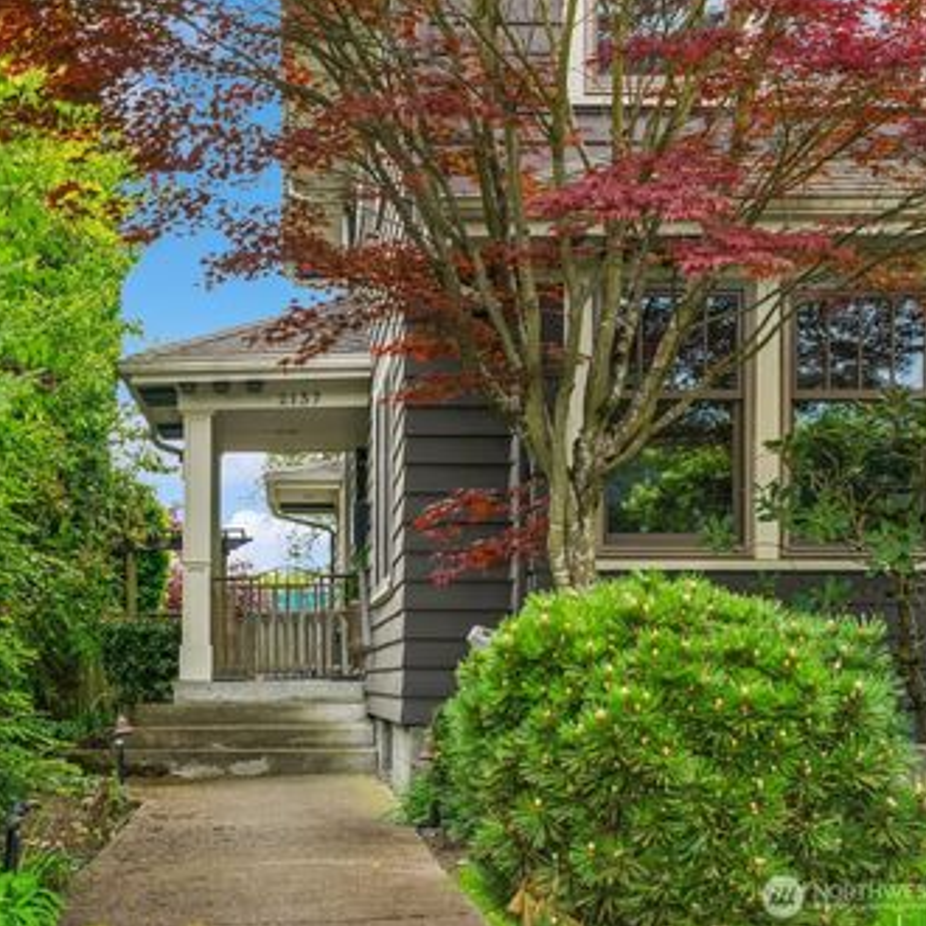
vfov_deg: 31.6
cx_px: 264
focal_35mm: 54
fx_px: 1634
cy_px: 462
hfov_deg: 31.2
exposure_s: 1/60
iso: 200
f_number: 8
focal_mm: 42
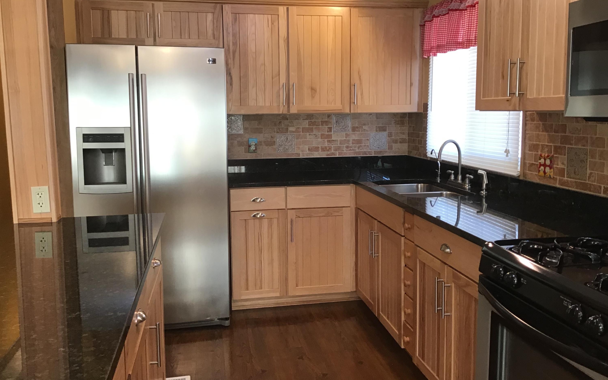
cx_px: 305
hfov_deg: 58.1
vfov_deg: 38.3
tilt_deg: -6.1
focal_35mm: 33
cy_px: 169
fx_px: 547
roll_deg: +0.4
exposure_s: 1/30
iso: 50
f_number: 2.4
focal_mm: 3.3
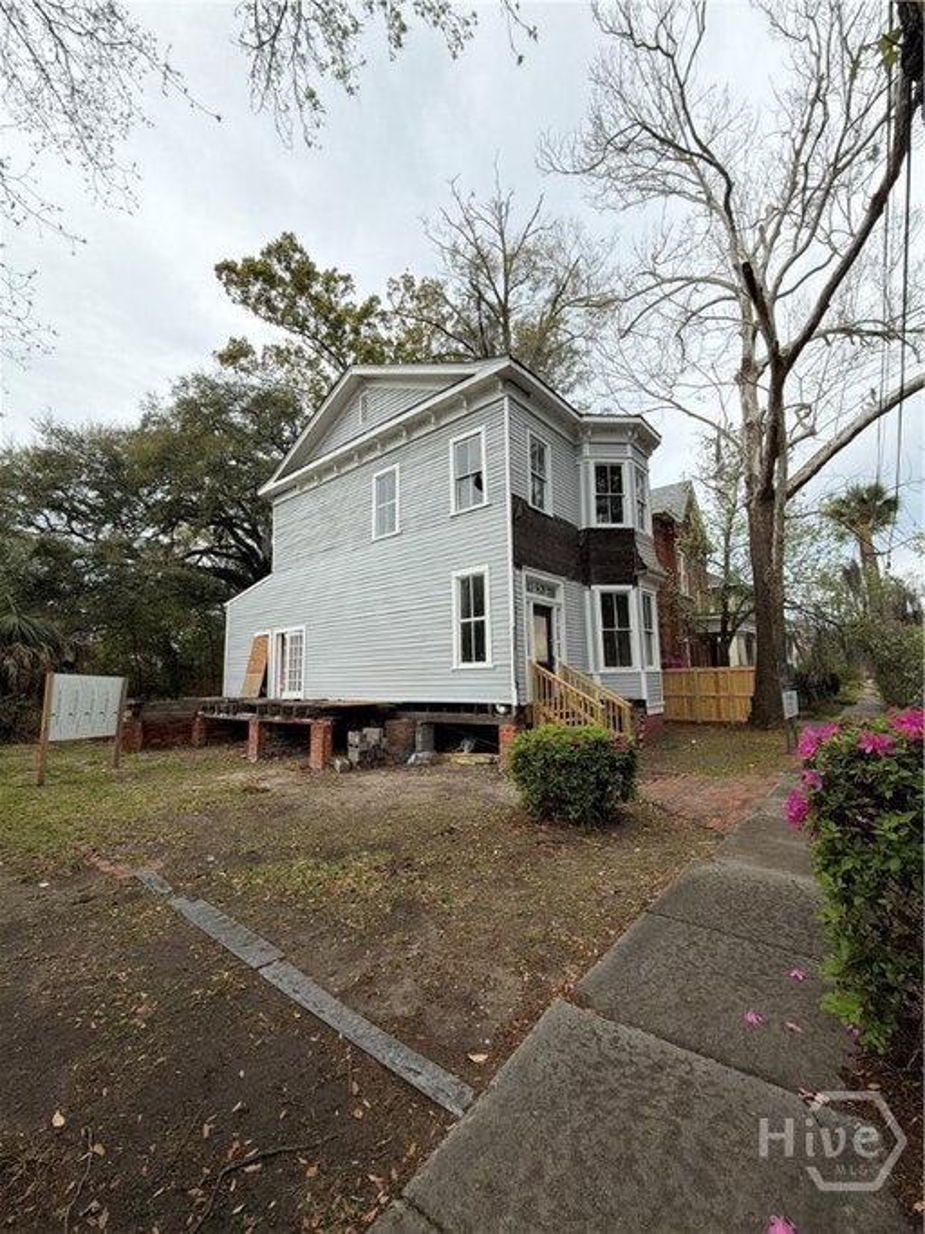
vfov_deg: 102.1
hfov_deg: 85.7
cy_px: 617
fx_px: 499
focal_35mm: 14
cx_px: 462
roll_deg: +0.1
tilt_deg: +7.0
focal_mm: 2.22
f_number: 2.2
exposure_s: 1/770
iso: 25
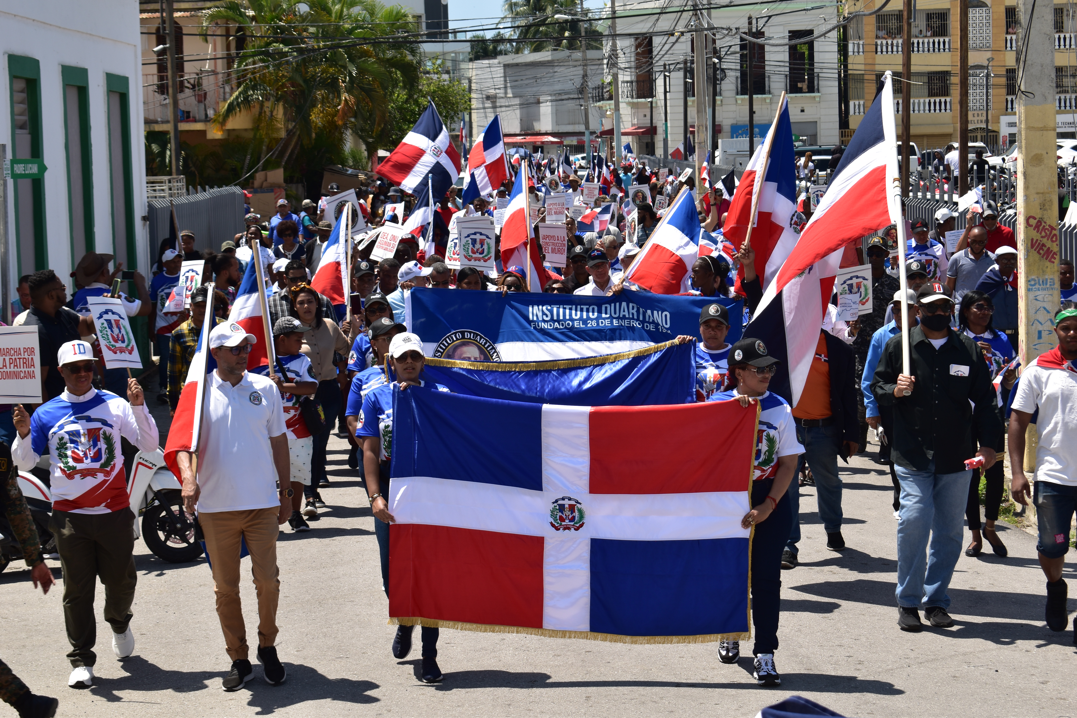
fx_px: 2468
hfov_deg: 24.6
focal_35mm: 82
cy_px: 359
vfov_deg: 16.6
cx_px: 538
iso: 110
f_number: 10
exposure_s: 1/200
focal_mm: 55
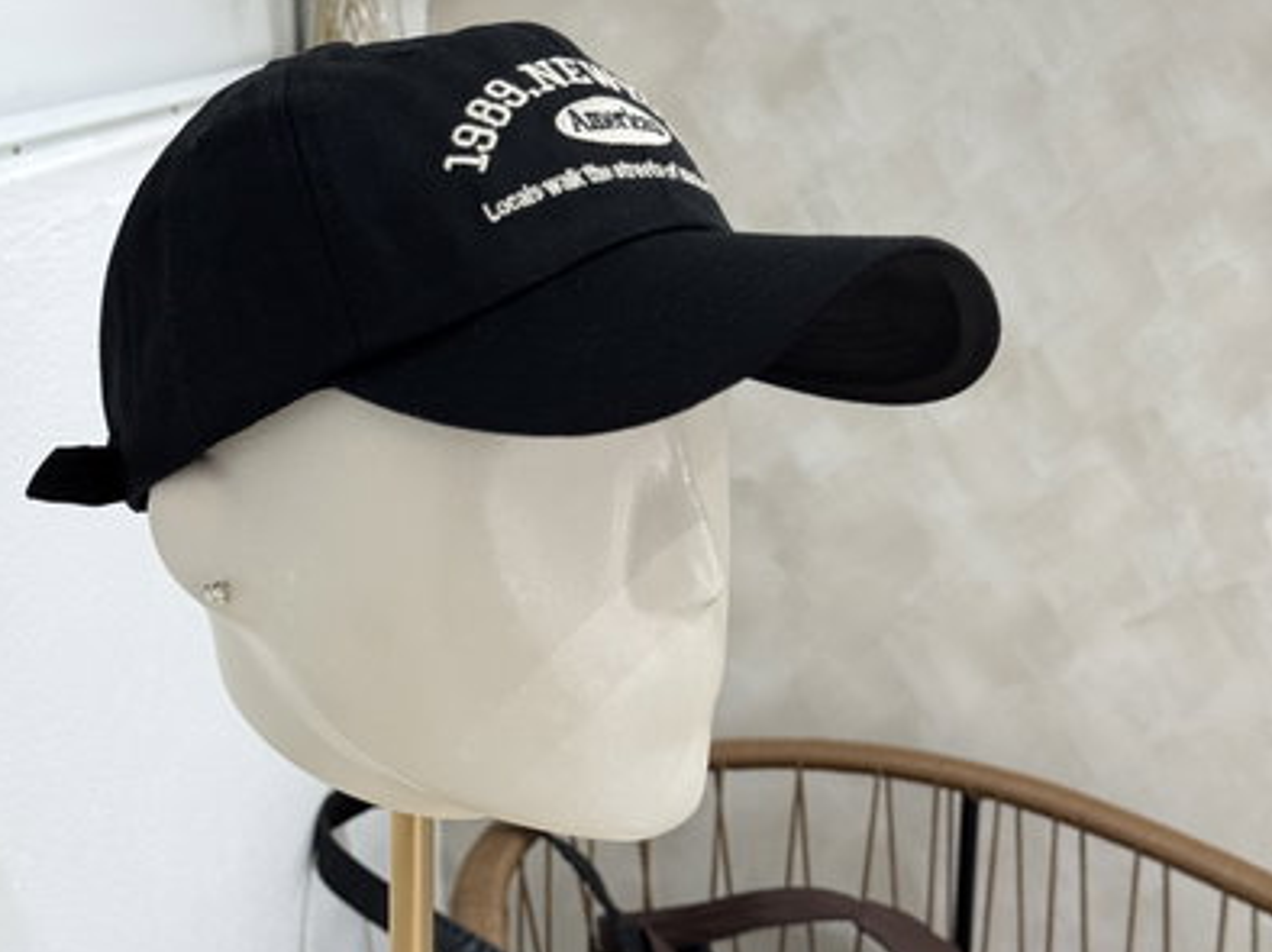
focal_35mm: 65
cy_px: 486
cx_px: 630
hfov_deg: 29.8
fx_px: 2387
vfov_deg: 22.6
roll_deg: +0.1
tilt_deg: -13.5
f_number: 1.78
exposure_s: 1/50
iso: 64
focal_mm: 6.76
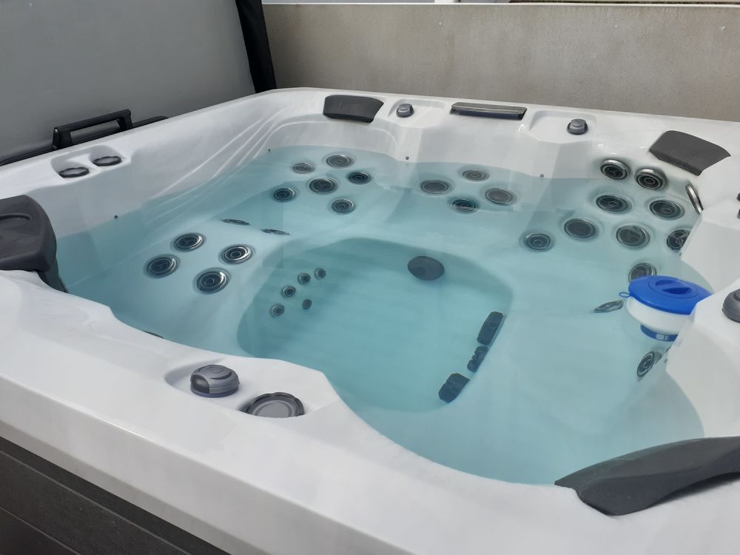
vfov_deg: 51.4
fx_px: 577
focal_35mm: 27
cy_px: 278
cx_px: 370
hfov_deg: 65.3
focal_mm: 3.6
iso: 40
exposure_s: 1/1225
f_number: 1.9
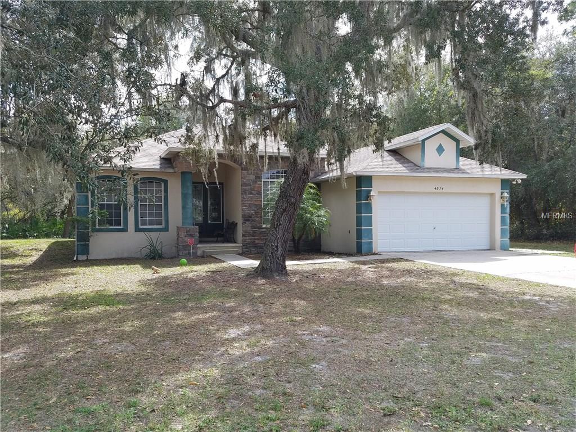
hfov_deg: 67.3
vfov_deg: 53.1
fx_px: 433
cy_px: 216
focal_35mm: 26
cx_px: 288
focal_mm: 4.2
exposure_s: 1/754
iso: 50
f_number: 1.7
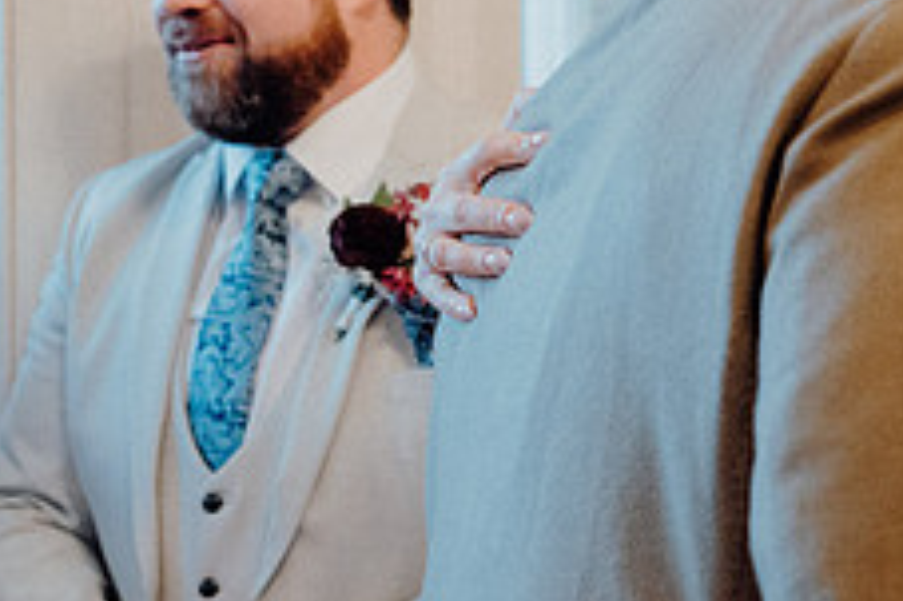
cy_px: 165
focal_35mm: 110
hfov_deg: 17.9
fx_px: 2757
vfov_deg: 12.4
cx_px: 1026
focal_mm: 43
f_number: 3.5
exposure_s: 1/200
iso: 5000
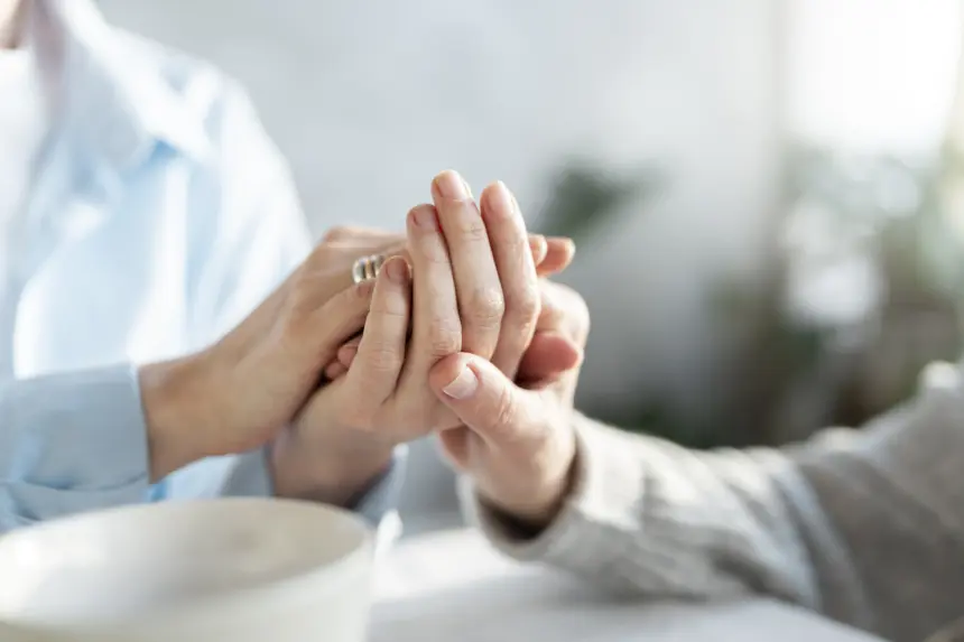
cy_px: 321
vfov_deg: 37.8
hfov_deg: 54.4
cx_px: 482
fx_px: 937
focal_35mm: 35
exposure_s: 1/250
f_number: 1.8
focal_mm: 35
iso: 320
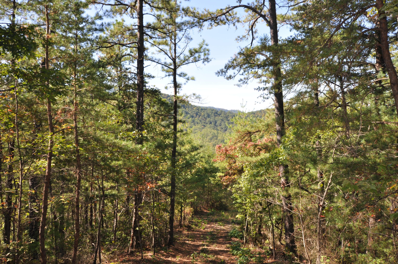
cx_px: 199
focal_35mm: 36
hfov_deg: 53.2
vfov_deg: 36.8
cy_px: 132
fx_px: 397
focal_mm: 24
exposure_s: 1/200
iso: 200
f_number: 6.3
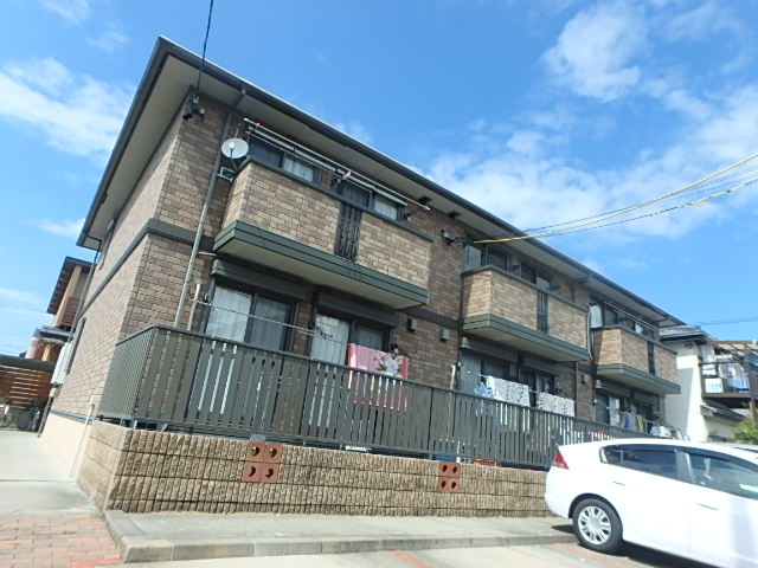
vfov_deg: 63.4
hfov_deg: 79.0
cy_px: 284
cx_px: 379
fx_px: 460
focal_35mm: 21
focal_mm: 3.7
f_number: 6
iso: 125
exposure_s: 1/400
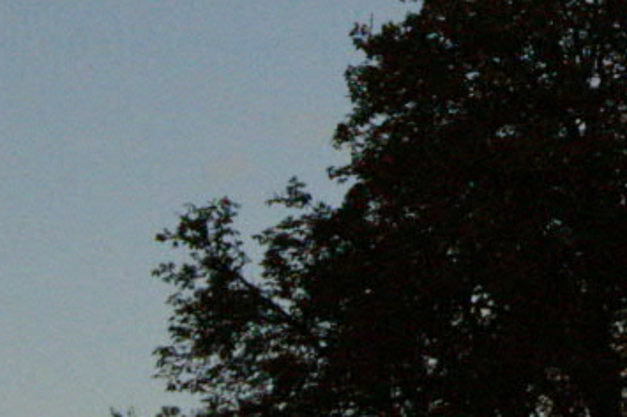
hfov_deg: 12.0
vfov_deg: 8.3
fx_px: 2871
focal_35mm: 165
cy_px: 60
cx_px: 911
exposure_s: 1/2000
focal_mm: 26
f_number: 9
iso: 3200
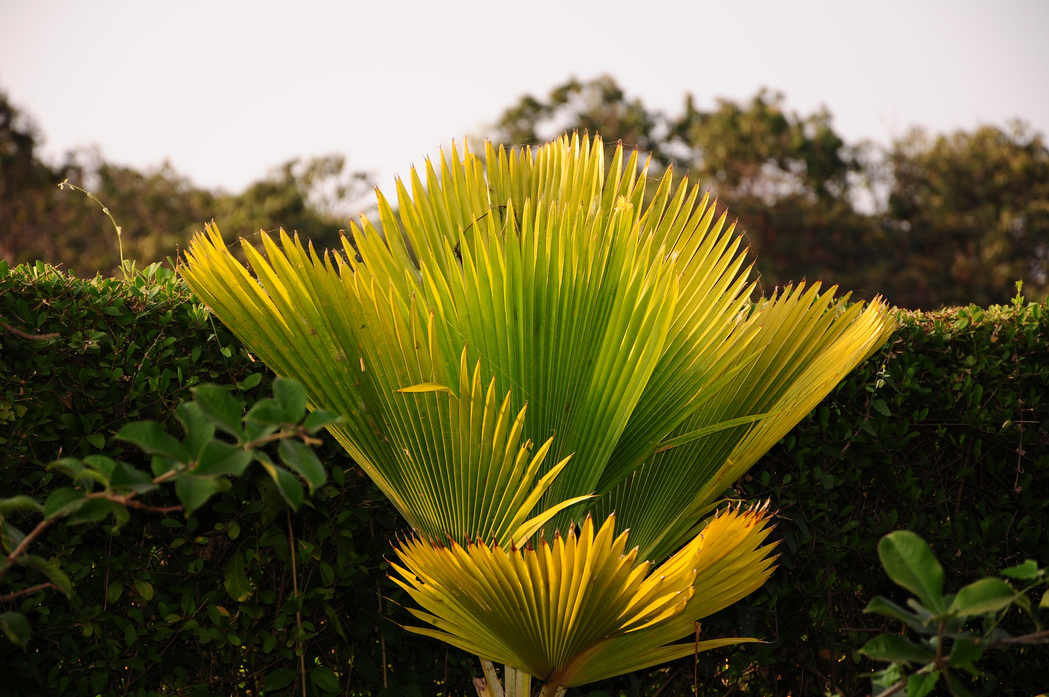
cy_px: 348
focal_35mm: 158
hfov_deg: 13.1
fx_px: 4584
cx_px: 524
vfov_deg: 8.7
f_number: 5.6
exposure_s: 1/250
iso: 200
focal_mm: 105
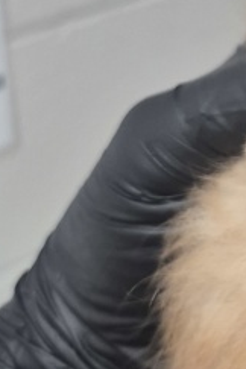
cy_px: -71
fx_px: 1035
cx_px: 542
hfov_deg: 11.7
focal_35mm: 101
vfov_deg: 19.1
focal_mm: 5.4
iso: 160
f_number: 1.8
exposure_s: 1/53
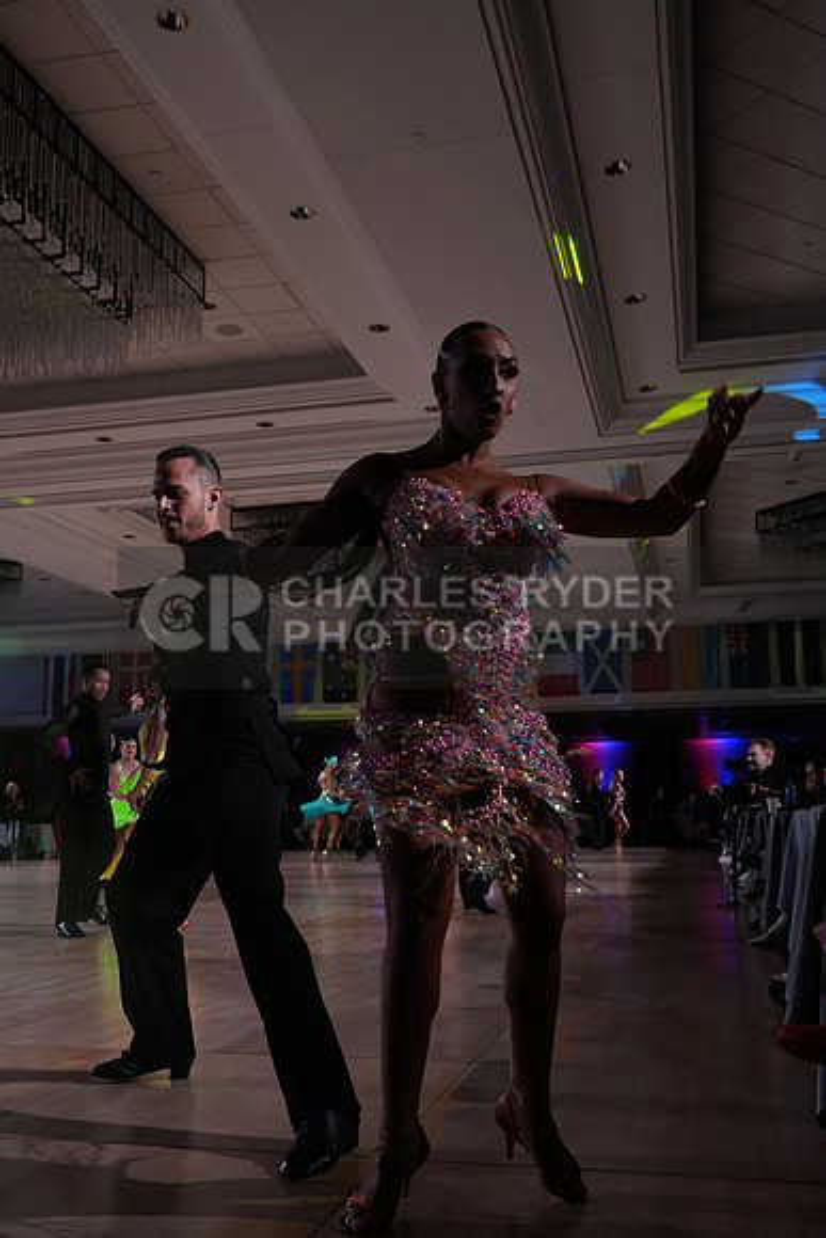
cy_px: 619
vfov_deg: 57.2
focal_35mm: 33
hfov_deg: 40.0
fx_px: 1135
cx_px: 413
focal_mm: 33
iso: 2500
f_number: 5
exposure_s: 1/400
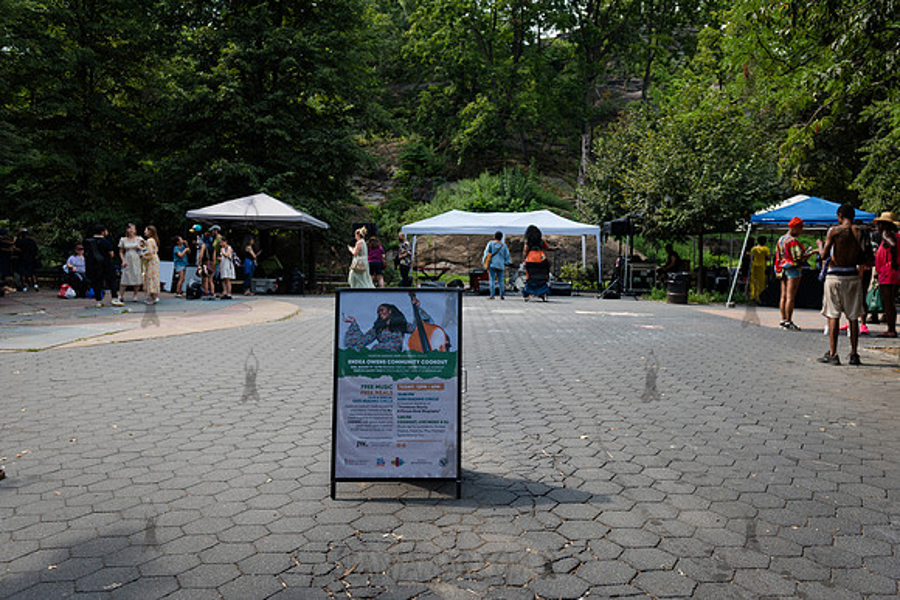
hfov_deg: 64.9
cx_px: 472
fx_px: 708
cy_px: 321
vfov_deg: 45.9
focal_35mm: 28
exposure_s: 1/500
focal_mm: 26
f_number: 3.5
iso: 200
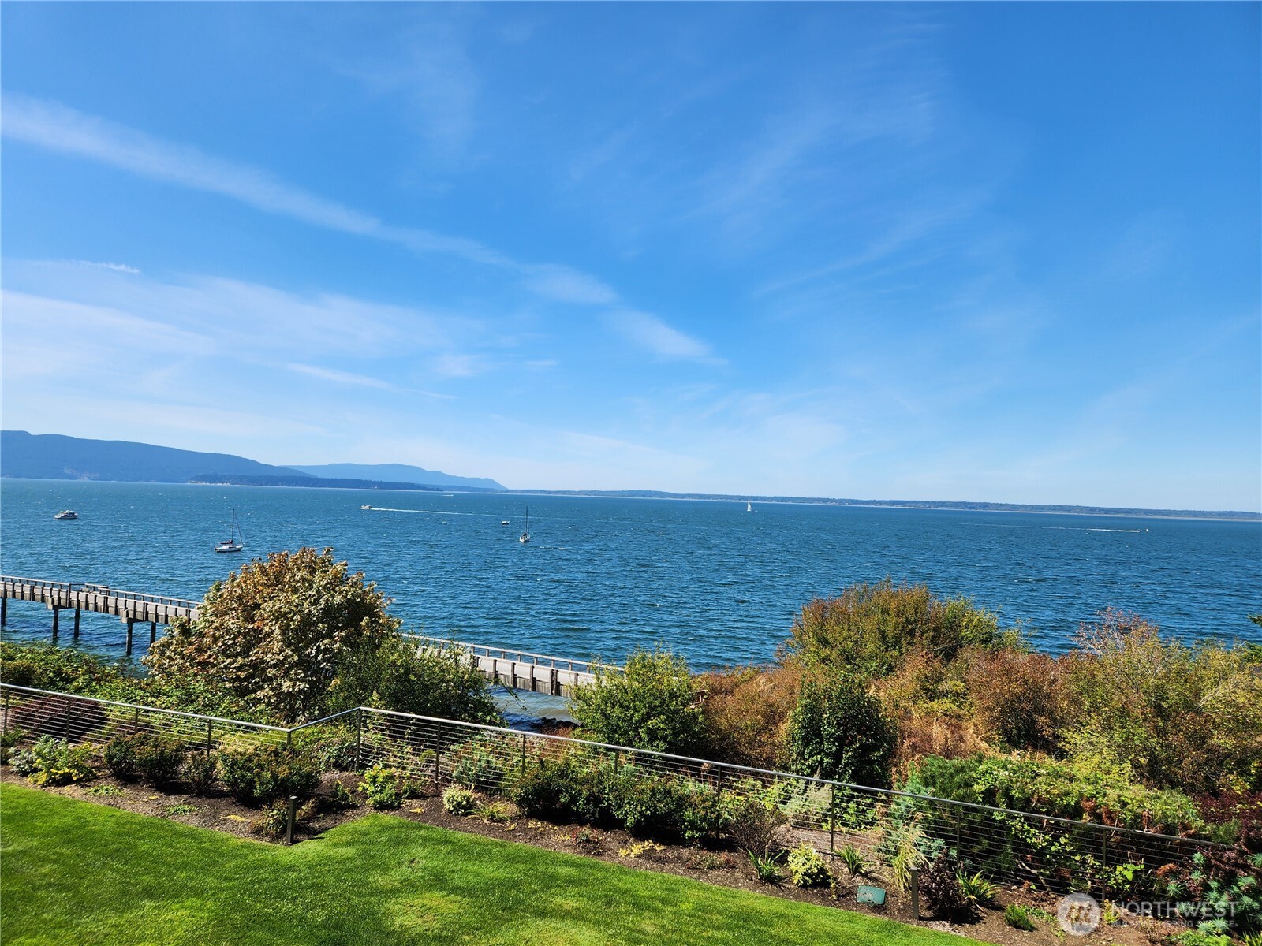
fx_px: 839
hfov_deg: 73.9
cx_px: 631
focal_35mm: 23
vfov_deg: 58.9
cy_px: 473
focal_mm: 5.4
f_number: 1.8
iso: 20
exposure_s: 1/1869
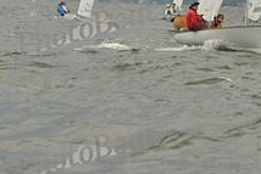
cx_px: 252
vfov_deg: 5.9
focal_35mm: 233
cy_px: -55
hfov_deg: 8.8
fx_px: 1690
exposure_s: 1/1600
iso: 200
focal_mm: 86
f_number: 4.5
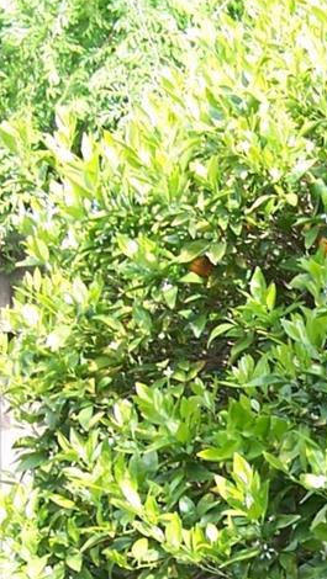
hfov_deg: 9.1
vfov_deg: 16.0
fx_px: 2031
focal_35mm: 132
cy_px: 524
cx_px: 402
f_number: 2.8
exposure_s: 1/125
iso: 80
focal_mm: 6.3
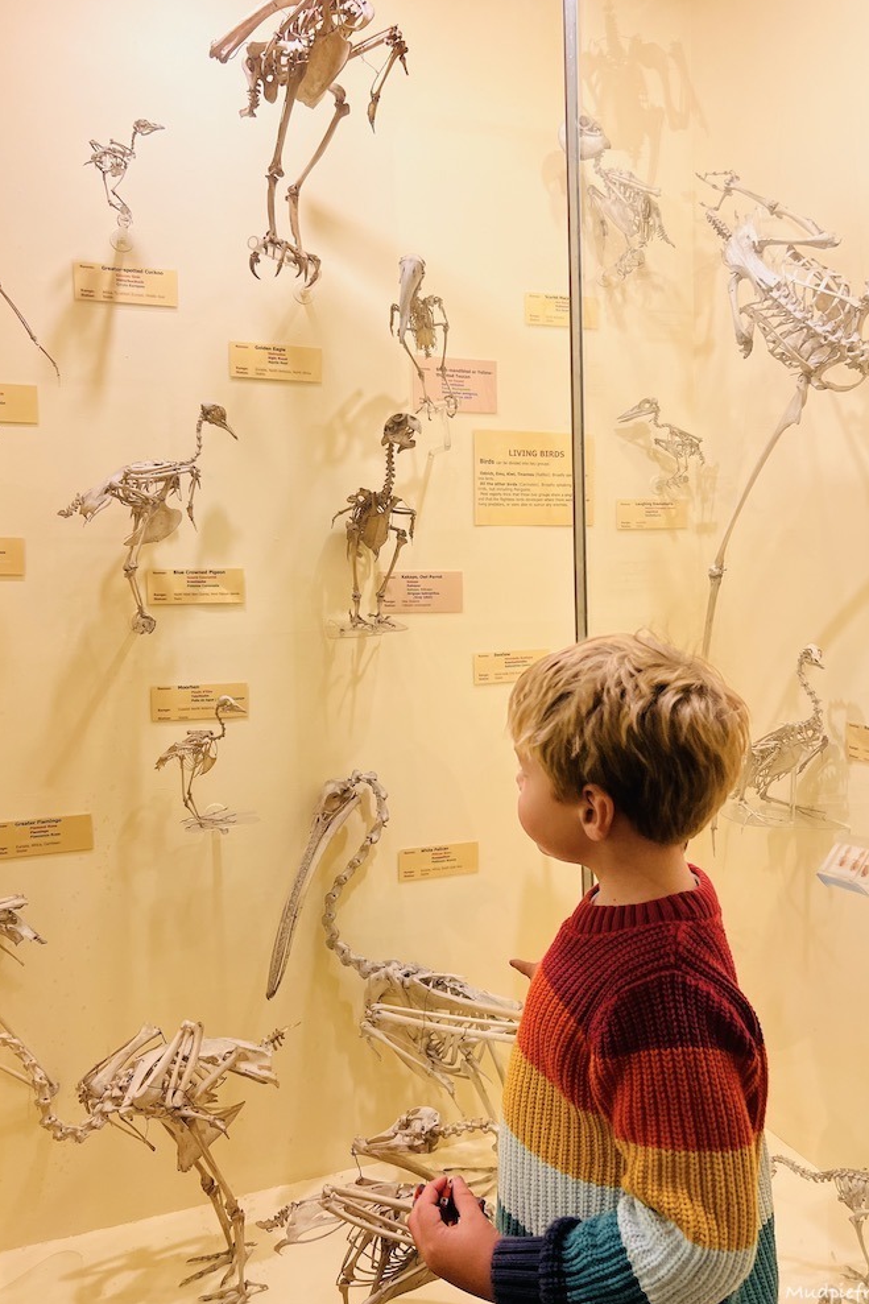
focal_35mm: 28
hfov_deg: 46.3
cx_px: 469
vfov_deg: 65.5
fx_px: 1014
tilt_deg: -3.6
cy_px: 634
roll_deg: +1.5
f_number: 1.5
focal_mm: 5.7
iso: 100
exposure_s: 1/100
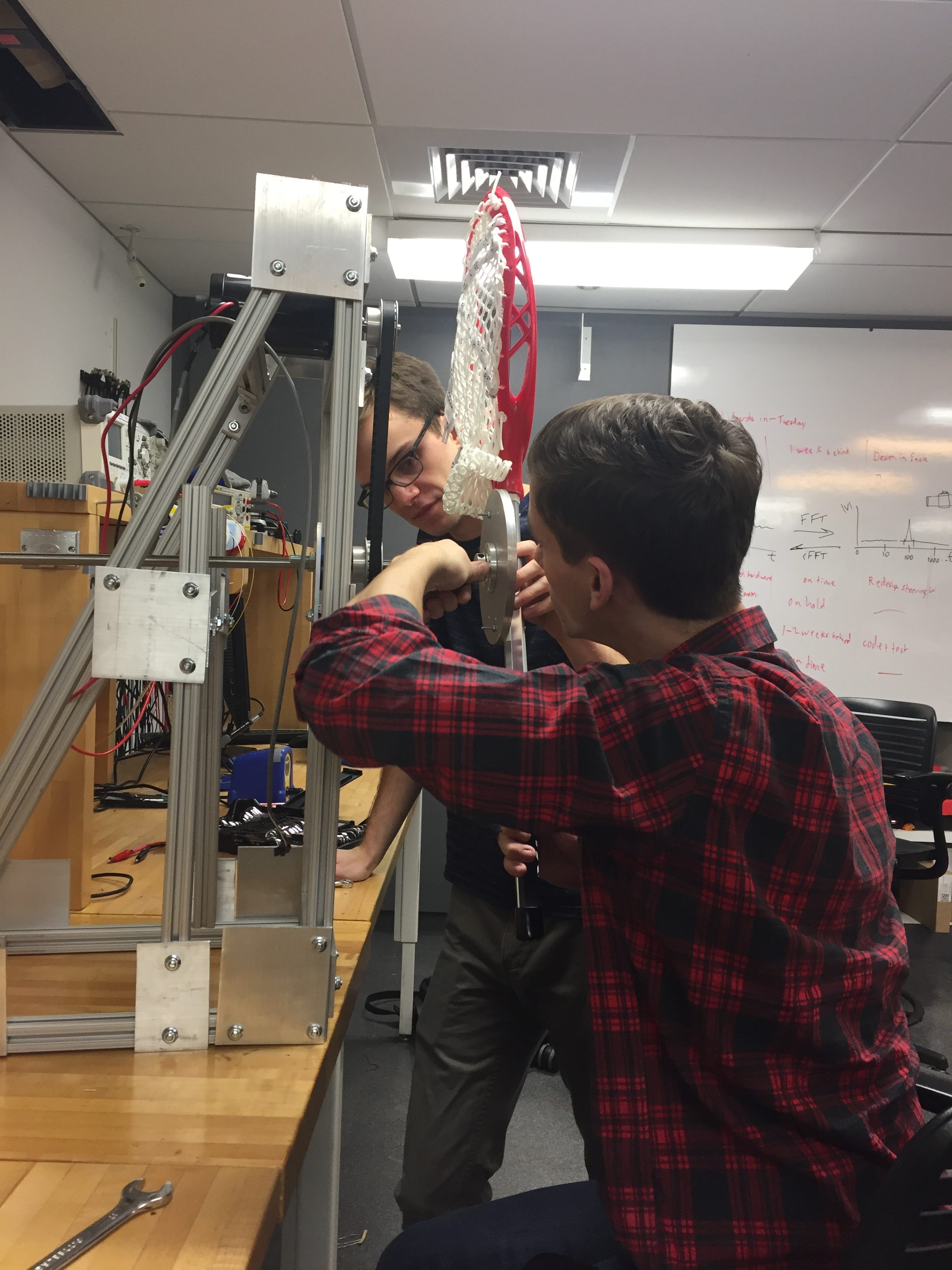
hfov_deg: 48.2
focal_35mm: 29
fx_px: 1063
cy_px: 635
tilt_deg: -2.3
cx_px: 476
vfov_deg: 61.7
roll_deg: -2.2
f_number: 2.2
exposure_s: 1/30
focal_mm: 4.15
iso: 32
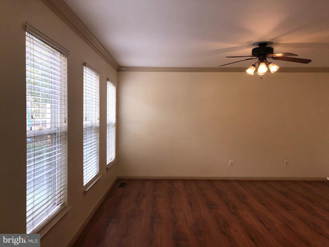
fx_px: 266
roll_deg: -1.7
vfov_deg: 49.7
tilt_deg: -1.7
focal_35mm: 28
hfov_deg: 63.4
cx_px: 164
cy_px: 124
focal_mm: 3.99
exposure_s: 1/120
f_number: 1.8
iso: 32
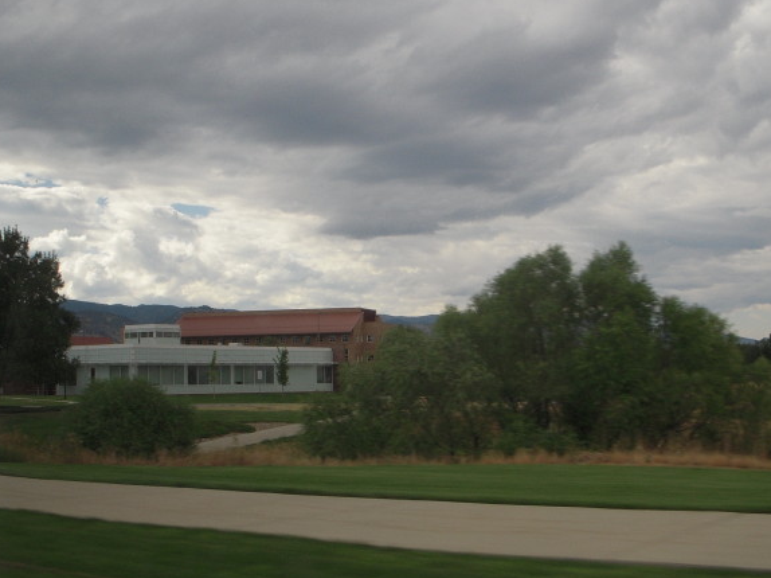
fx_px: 1180
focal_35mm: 53
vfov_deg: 27.5
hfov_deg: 36.2
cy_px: 289
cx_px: 418
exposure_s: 1/160
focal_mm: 6.3
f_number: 3.3
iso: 100
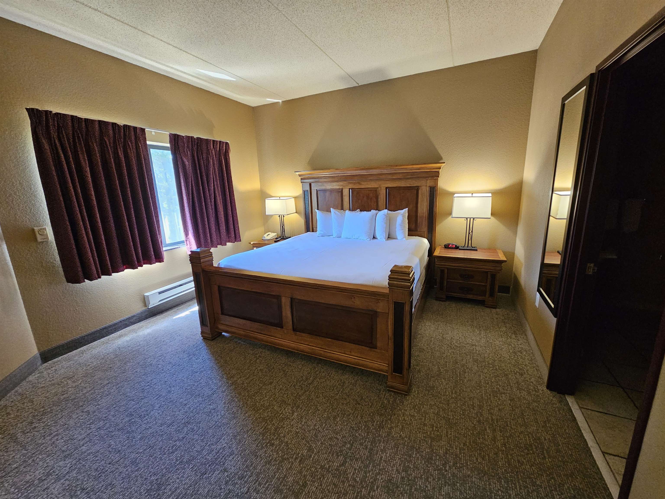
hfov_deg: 106.2
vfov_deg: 89.9
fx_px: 250
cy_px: 250
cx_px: 332
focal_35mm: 13
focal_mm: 2.2
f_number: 2.2
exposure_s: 1/30
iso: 320
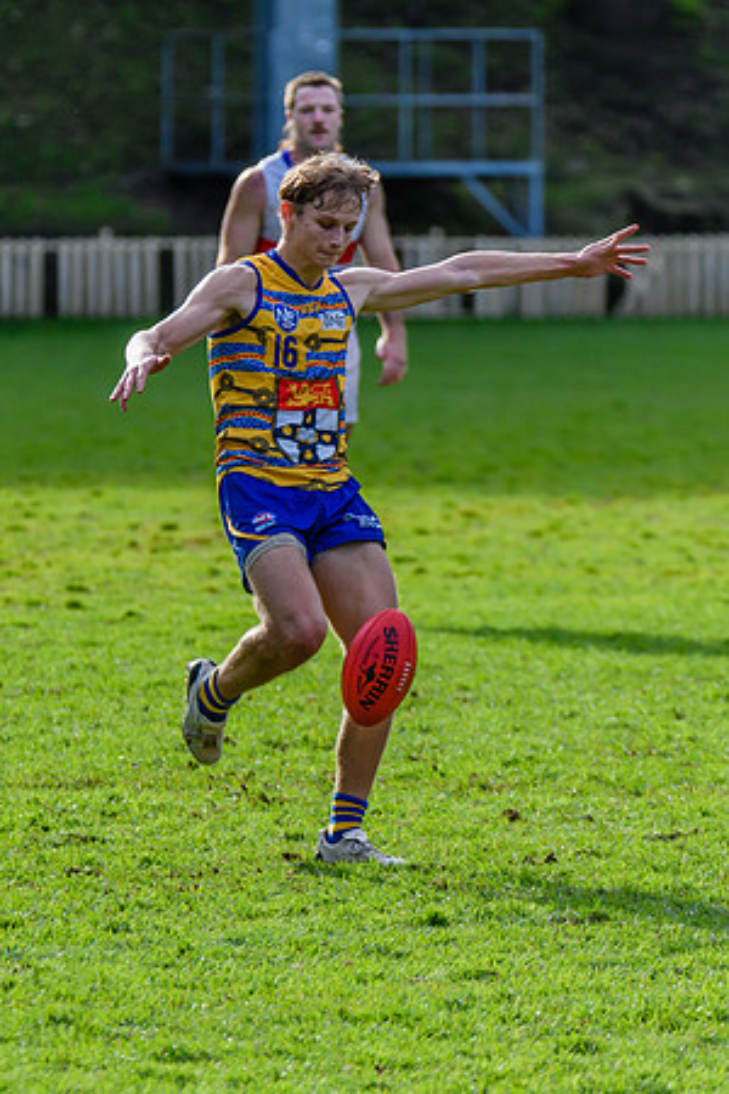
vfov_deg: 3.8
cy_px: 568
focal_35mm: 541
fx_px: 16421
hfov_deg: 2.5
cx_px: 224
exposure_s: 1/1600
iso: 900
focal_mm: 320
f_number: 5.6
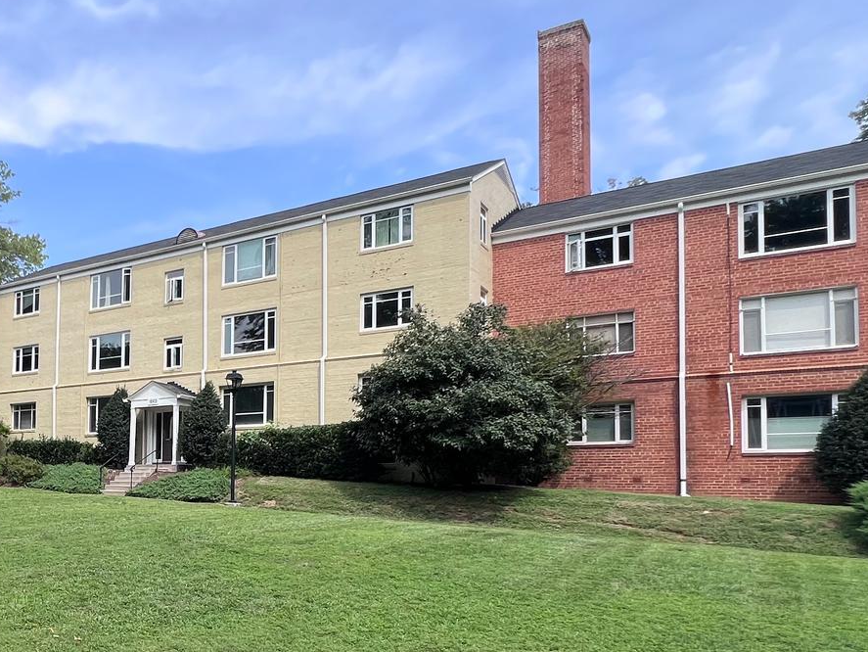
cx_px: 65
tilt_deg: +3.6
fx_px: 753
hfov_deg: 51.8
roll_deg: -1.1
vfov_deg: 45.6
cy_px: 465
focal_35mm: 30
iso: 32
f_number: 1.8
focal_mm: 1.57
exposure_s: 1/821
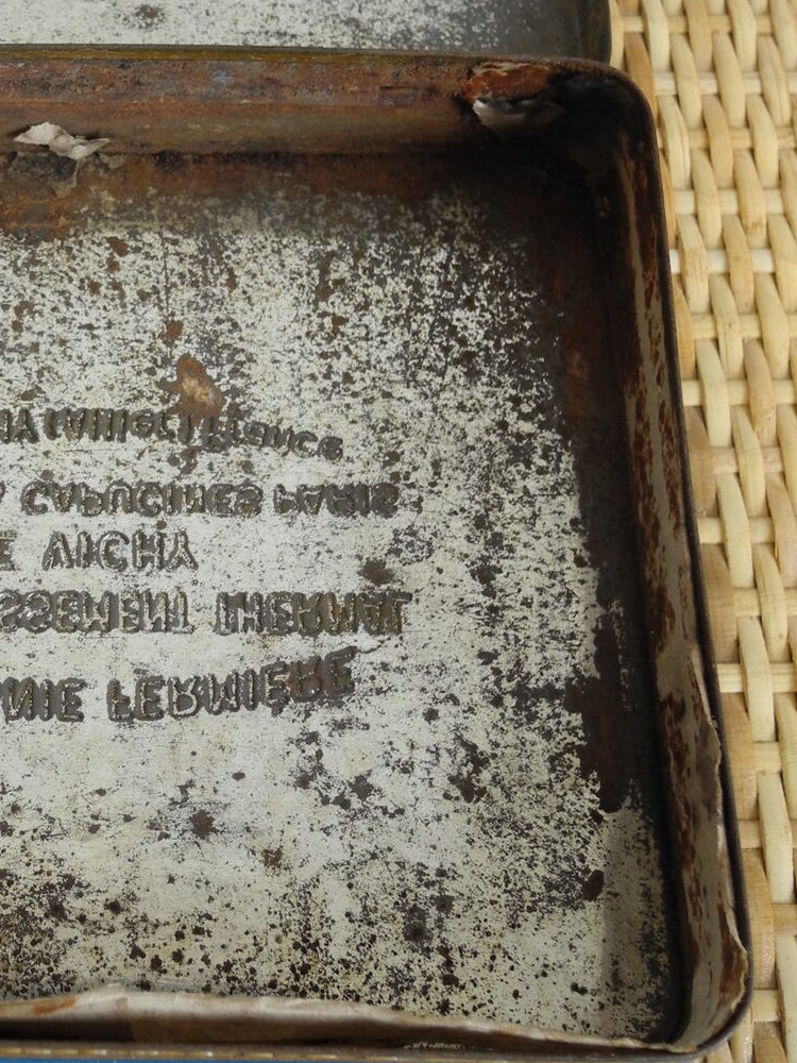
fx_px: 1842
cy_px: 263
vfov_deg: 31.6
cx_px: 53
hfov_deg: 23.6
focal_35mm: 60
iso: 161
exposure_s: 1/30
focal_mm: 6.4
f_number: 2.8
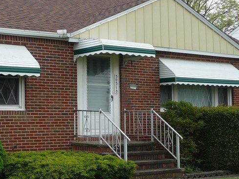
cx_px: 48
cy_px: 99
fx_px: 518
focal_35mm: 75
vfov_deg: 19.6
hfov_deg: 25.5
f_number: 3.7
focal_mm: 6
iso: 100
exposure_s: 1/320
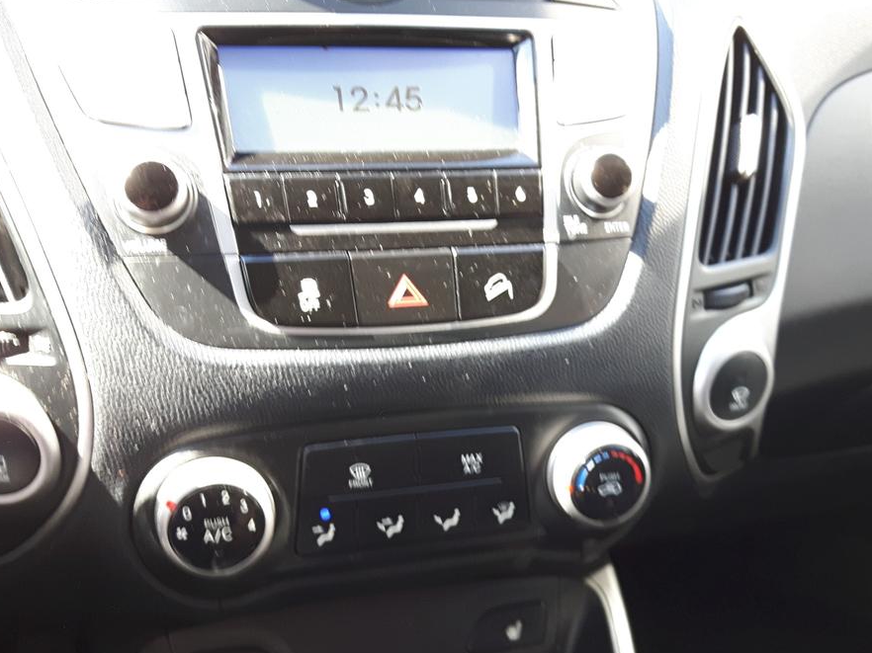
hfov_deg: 41.9
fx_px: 1133
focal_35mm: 45
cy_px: 423
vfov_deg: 32.0
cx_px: 509
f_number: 1.9
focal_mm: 3.7
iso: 64
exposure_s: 1/33
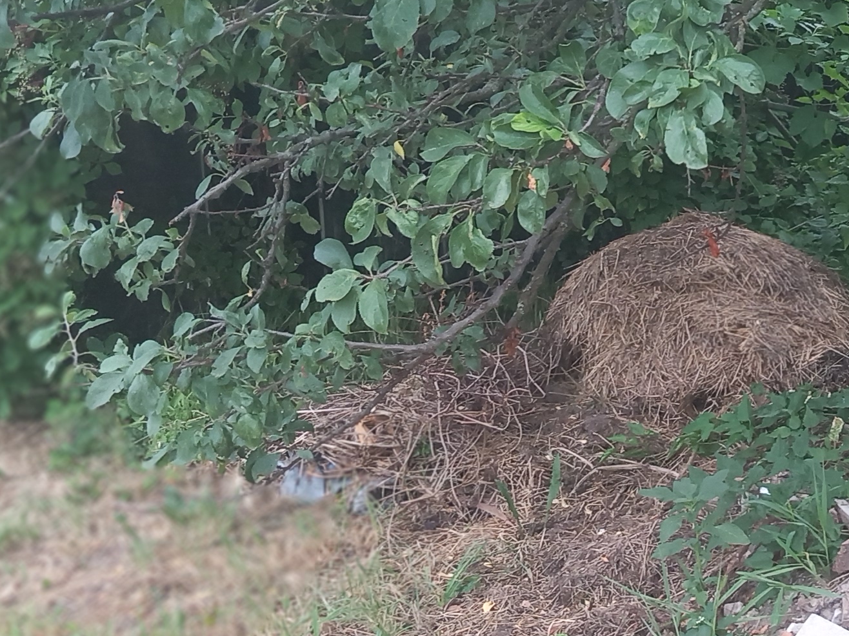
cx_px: 934
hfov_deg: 28.4
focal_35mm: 62
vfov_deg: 23.6
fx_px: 1521
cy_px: 332
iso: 80
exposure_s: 1/50
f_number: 2
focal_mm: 4
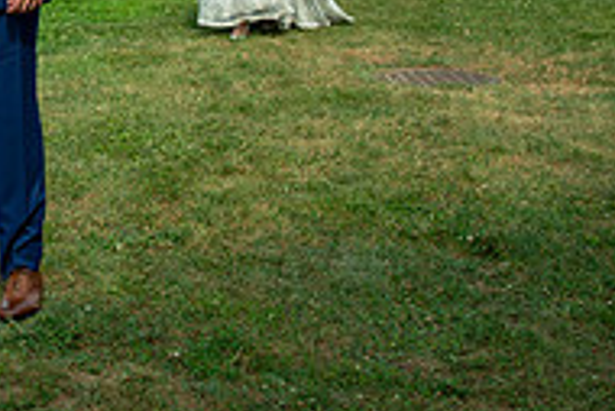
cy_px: -113
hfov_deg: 24.3
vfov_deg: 16.4
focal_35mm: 79
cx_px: -25
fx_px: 1351
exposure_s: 1/5000
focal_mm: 24
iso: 200
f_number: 2.8
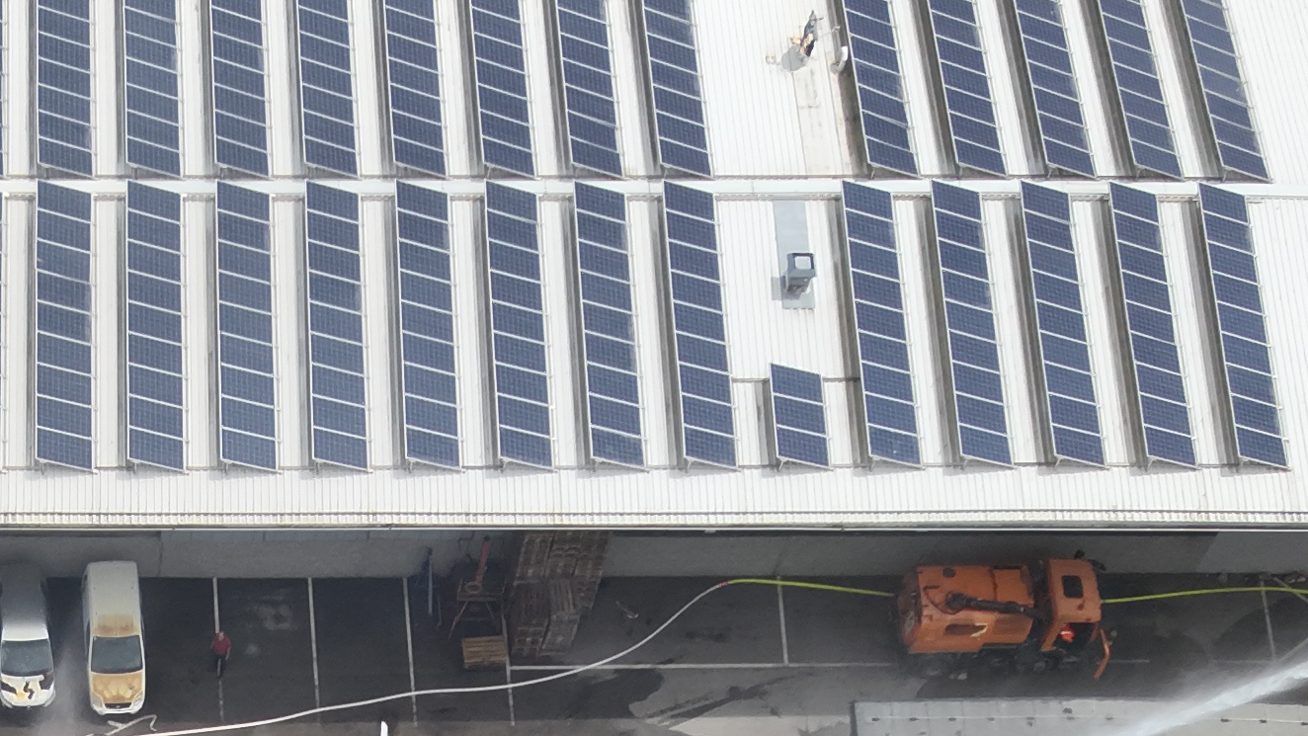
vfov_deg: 13.3
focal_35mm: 79
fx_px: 2740
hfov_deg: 25.8
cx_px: 75
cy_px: 1432
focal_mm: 4.4
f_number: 2.8
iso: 100
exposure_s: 1/1250
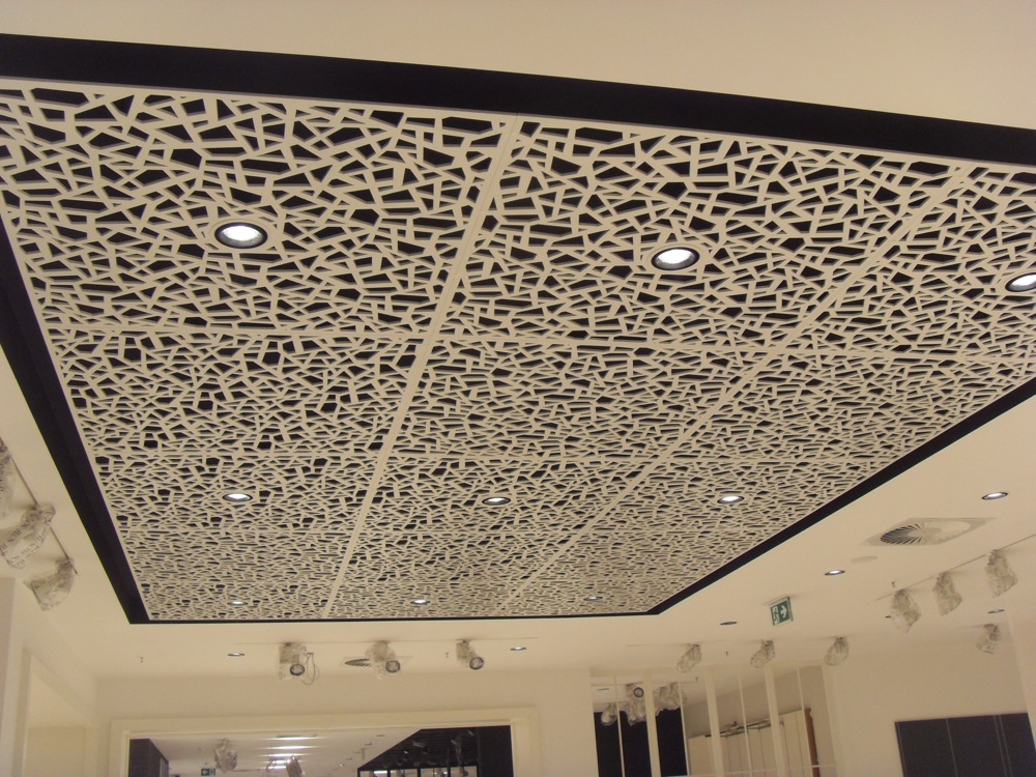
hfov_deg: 47.9
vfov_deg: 36.8
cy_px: 388
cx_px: 518
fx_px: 1167
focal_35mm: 39
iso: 200
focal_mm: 6.6
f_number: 3.5
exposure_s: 1/60
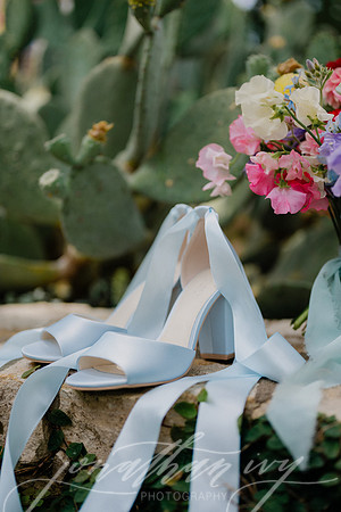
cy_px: 256
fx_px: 710
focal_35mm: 50
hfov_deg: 27.0
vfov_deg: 39.6
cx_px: 170
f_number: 1.8
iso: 64
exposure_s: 1/3200
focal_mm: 50
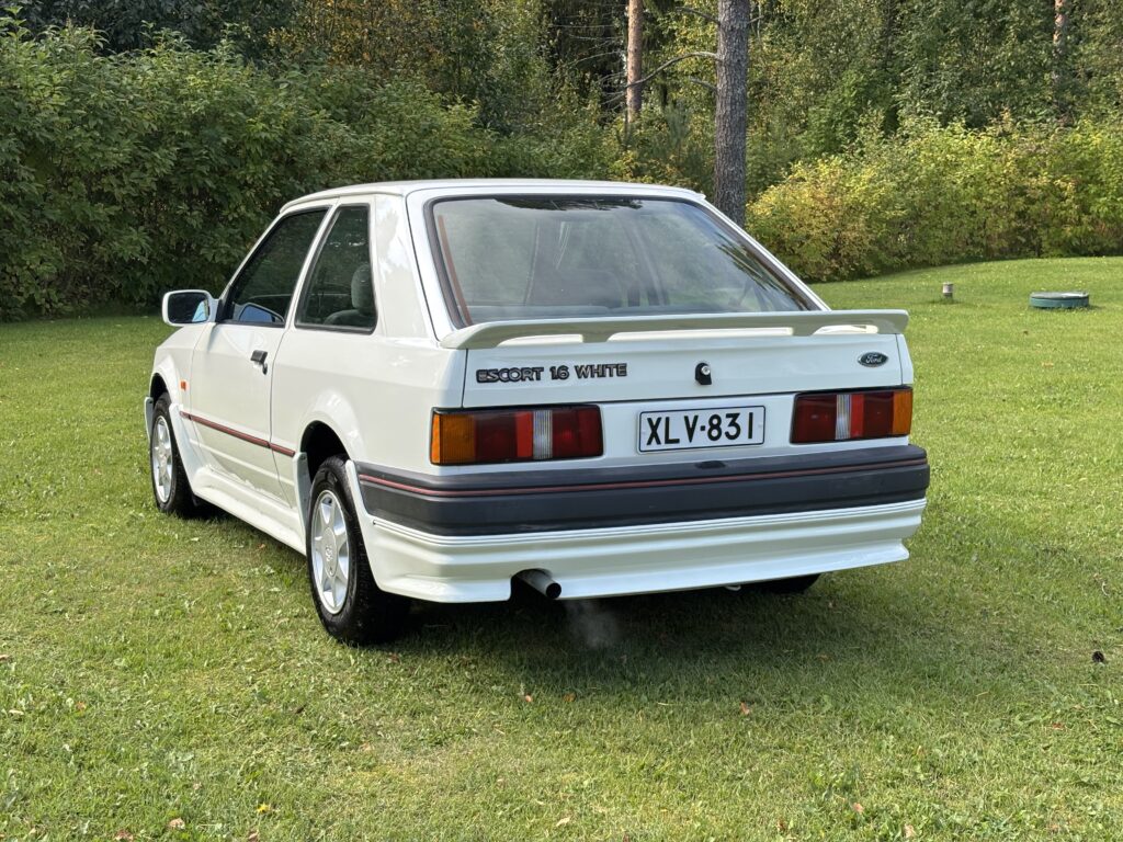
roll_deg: -1.2
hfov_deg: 36.8
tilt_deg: -9.2
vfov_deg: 28.0
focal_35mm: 52
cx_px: 562
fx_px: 1687
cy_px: 421
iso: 32
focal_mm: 5.96
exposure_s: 1/732
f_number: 1.6
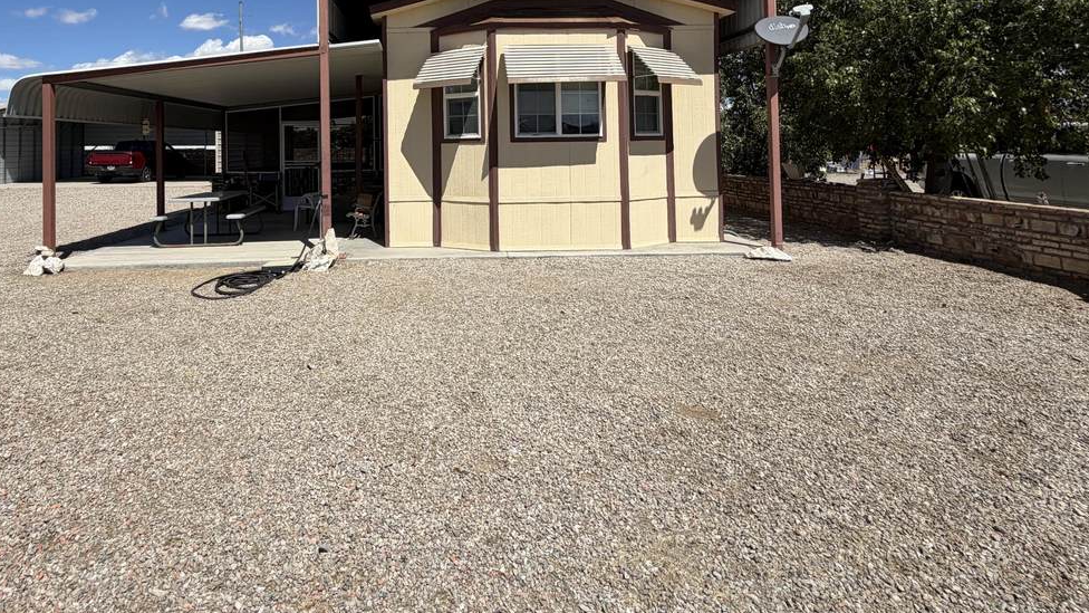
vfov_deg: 52.7
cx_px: 453
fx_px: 578
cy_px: 133
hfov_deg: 85.9
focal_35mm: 20
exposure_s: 1/1189
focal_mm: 2.22
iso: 20
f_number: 2.2
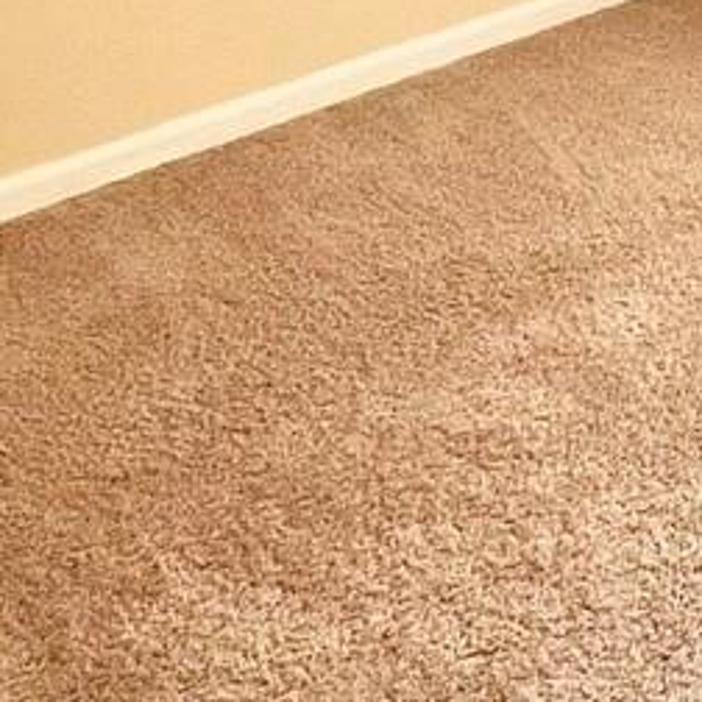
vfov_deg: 18.8
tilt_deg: -2.1
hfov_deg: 21.2
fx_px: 1675
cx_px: 936
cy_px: -524
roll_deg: +2.3
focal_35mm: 73
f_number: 1.8
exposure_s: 1/116
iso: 32
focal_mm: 1.57
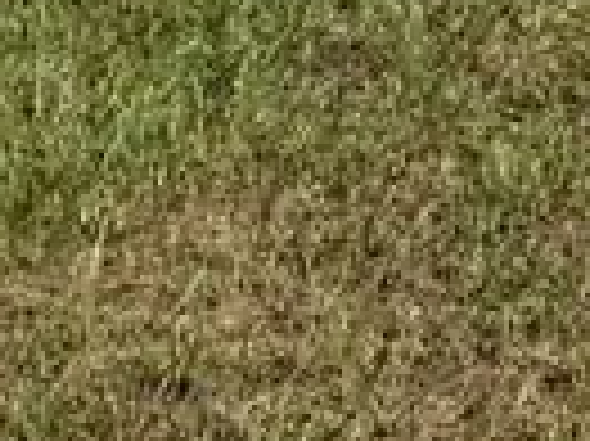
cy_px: -788
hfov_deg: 9.1
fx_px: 3201
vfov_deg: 7.2
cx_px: 1581
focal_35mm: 188
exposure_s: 1/5714
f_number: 1.78
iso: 80
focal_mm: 6.76
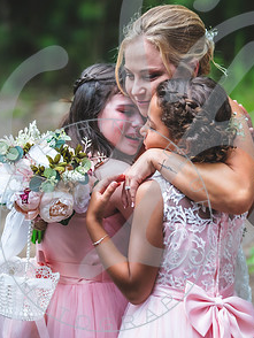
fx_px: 1407
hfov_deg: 10.3
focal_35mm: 144
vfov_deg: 13.7
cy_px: 138
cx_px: 157
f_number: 2.8
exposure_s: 1/320
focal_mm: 98
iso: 1000
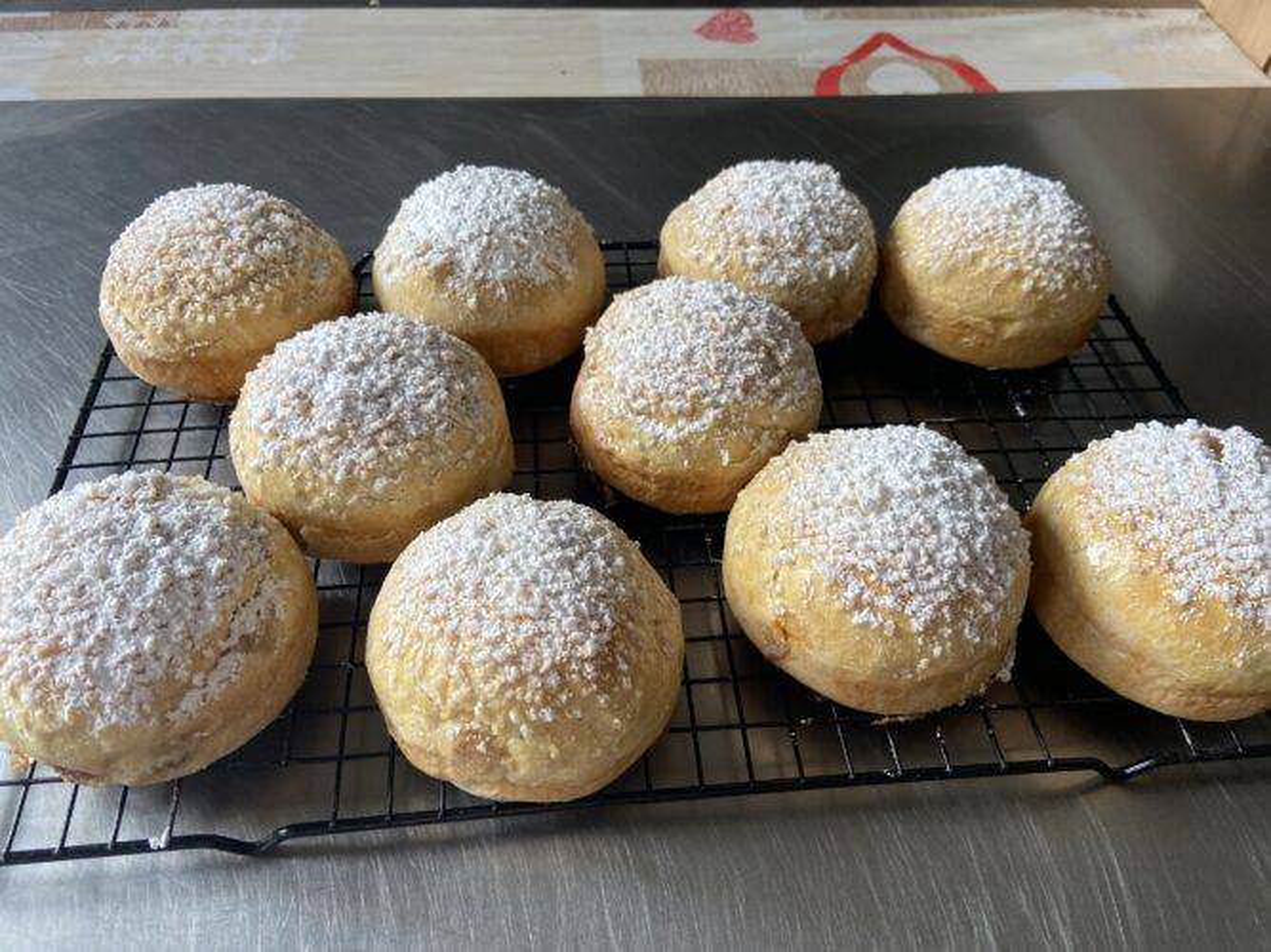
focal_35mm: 26
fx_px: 954
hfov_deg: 67.3
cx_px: 636
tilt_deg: -50.6
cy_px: 476
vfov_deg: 53.0
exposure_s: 1/122
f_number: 1.8
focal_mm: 4.25
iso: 100
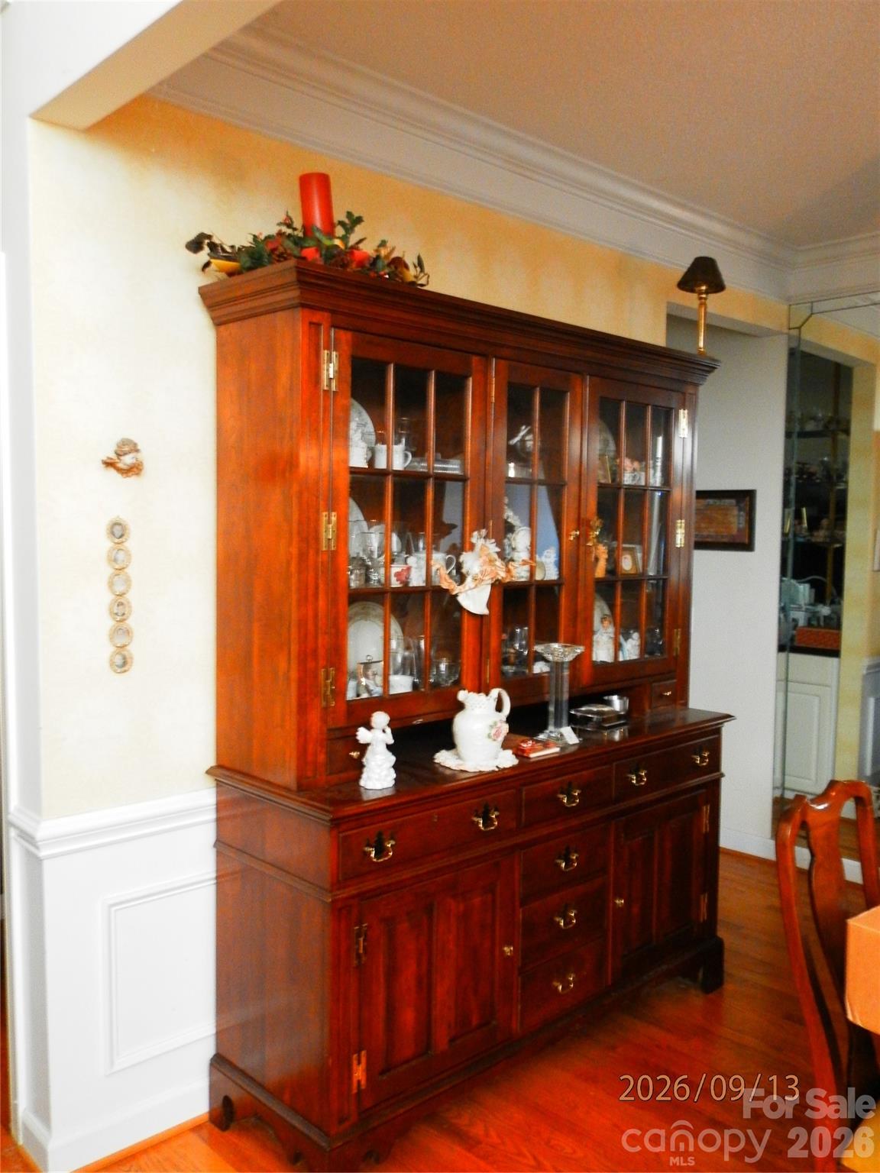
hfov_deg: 49.7
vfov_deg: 63.4
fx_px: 949
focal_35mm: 28
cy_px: 586
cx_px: 440
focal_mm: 5
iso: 320
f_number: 3.2
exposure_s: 1/8
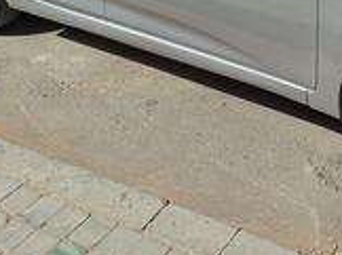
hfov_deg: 28.5
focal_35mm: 65
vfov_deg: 20.8
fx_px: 641
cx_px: 320
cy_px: -64
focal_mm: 5.54
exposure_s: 1/3534
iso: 50
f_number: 1.8
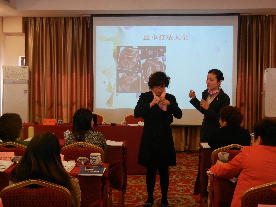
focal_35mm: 52
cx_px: 138
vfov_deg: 28.0
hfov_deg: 36.8
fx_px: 415
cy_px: 104
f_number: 3.9
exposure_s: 1/19.5
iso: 400
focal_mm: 9.3
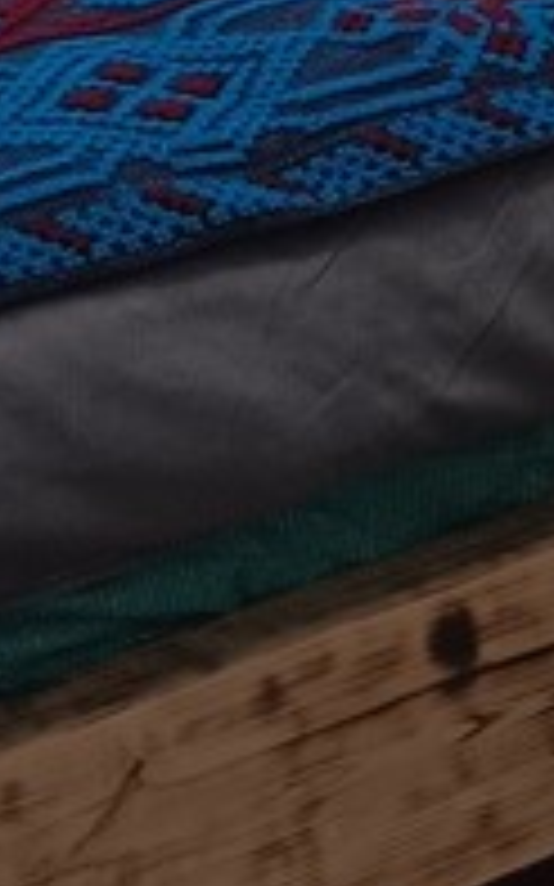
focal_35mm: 132
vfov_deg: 14.2
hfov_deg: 9.9
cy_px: -648
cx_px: 306
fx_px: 3191
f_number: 1.75
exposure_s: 1/60
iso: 603
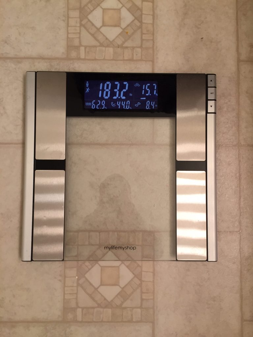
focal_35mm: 29
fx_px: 283
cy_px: 168
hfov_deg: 48.2
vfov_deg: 61.7
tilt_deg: -85.6
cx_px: 126
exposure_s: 1/30
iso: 80
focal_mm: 4.15
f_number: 2.2
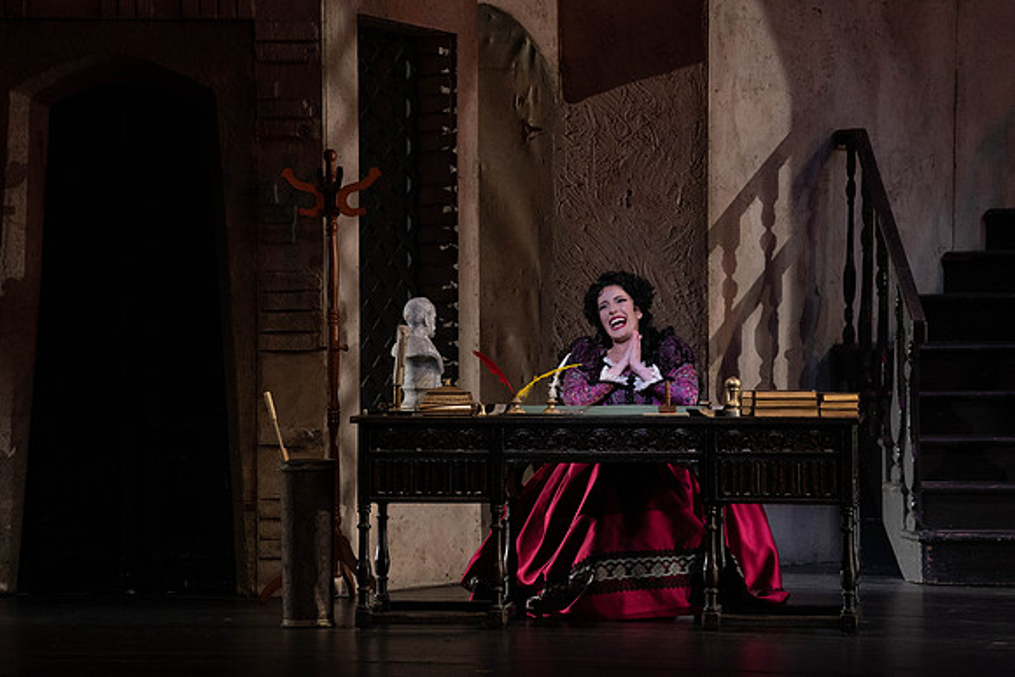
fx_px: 5640
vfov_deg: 6.9
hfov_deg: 10.3
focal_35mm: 200
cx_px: 508
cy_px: 338
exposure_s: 1/250
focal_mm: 200
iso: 3200
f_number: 7.1
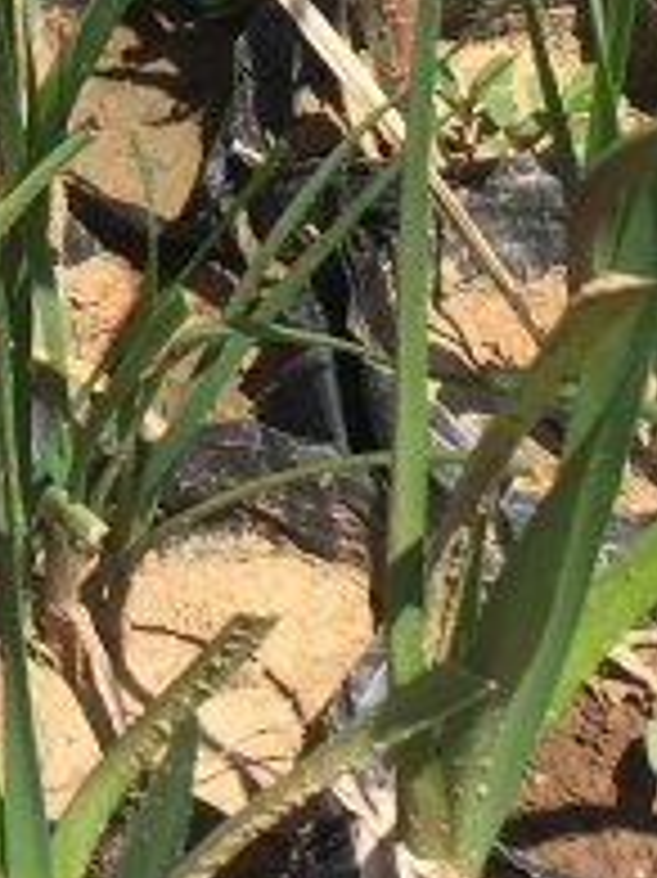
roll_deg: +14.7
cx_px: -202
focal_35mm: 159
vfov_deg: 11.9
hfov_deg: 9.2
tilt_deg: -33.7
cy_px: -380
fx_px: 4028
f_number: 2.2
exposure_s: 1/1276
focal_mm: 4.15
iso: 32
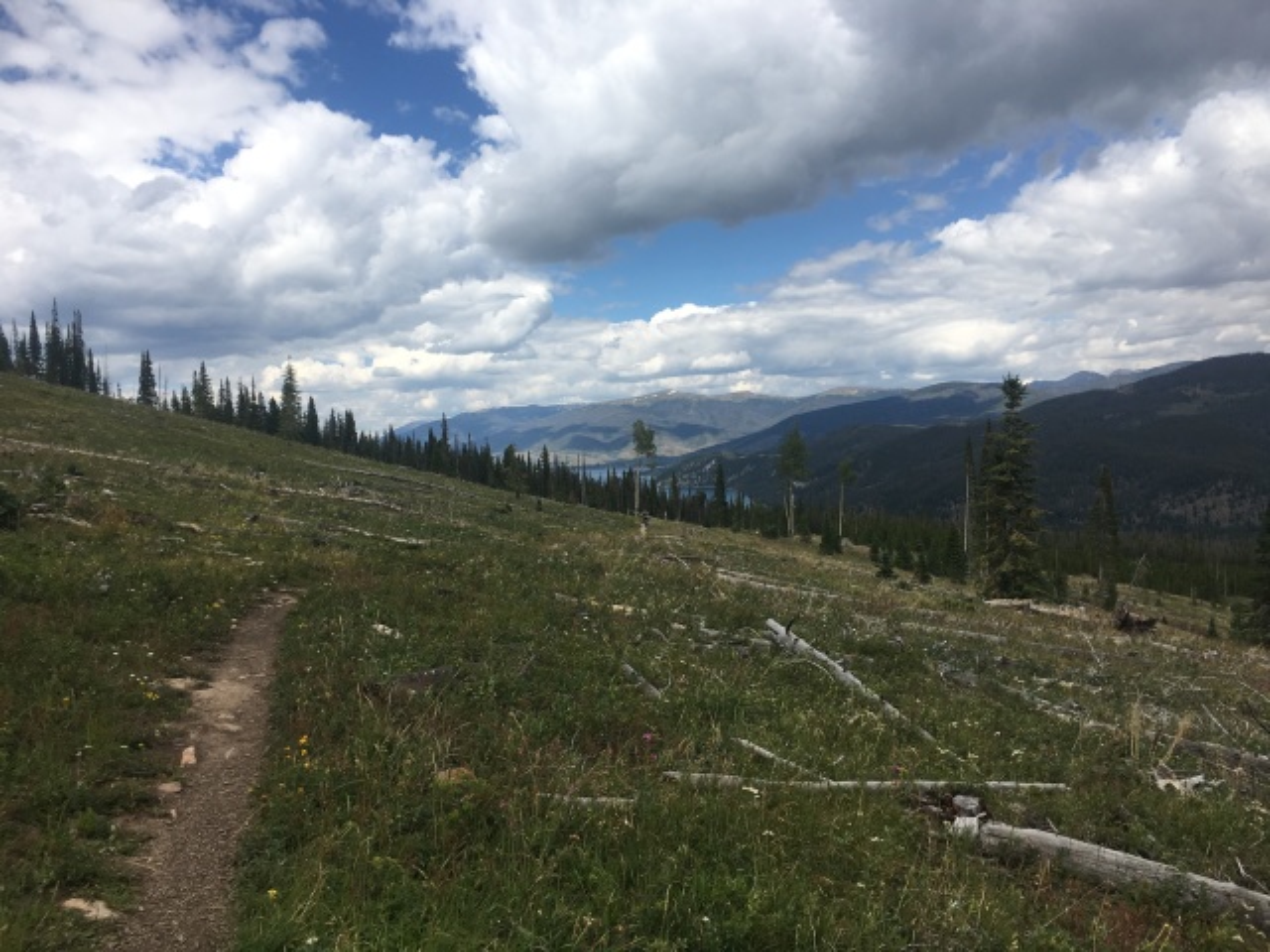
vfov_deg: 48.2
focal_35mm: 29
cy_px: 476
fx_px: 1064
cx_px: 635
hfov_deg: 61.7
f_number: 2.2
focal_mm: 4.15
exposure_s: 1/1832
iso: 25
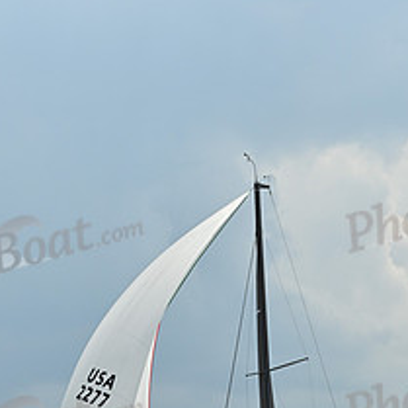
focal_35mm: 212
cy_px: 511
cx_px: 245
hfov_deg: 8.3
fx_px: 2827
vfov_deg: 8.2
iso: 320
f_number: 8
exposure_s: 1/1600
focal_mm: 90
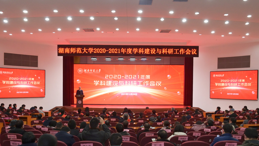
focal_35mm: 26
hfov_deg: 71.9
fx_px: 179
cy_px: 71
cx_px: 127
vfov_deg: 44.4
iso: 1600
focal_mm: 24
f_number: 5.6
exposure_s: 1/80
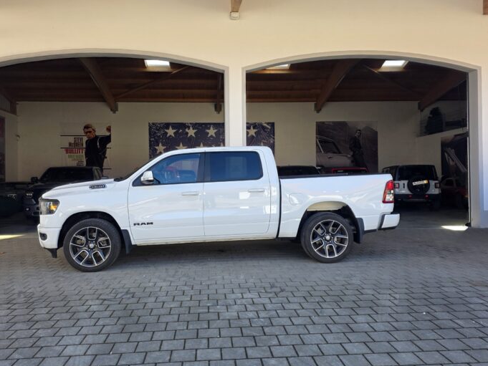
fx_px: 381
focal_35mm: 27
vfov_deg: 51.4
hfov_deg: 65.3
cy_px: 180
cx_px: 229
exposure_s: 1/359
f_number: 1.7
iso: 40
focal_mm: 6.25
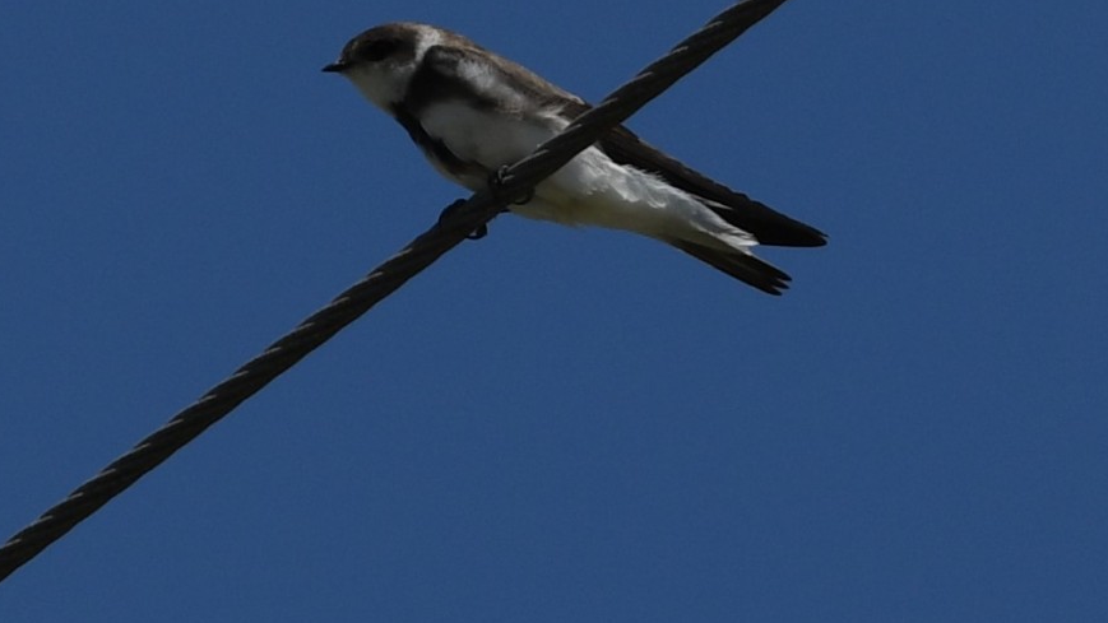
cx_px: 572
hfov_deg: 5.7
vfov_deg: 3.2
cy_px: 217
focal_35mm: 380
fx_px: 11165
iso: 200
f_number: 7.1
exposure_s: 1/2000
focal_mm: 200
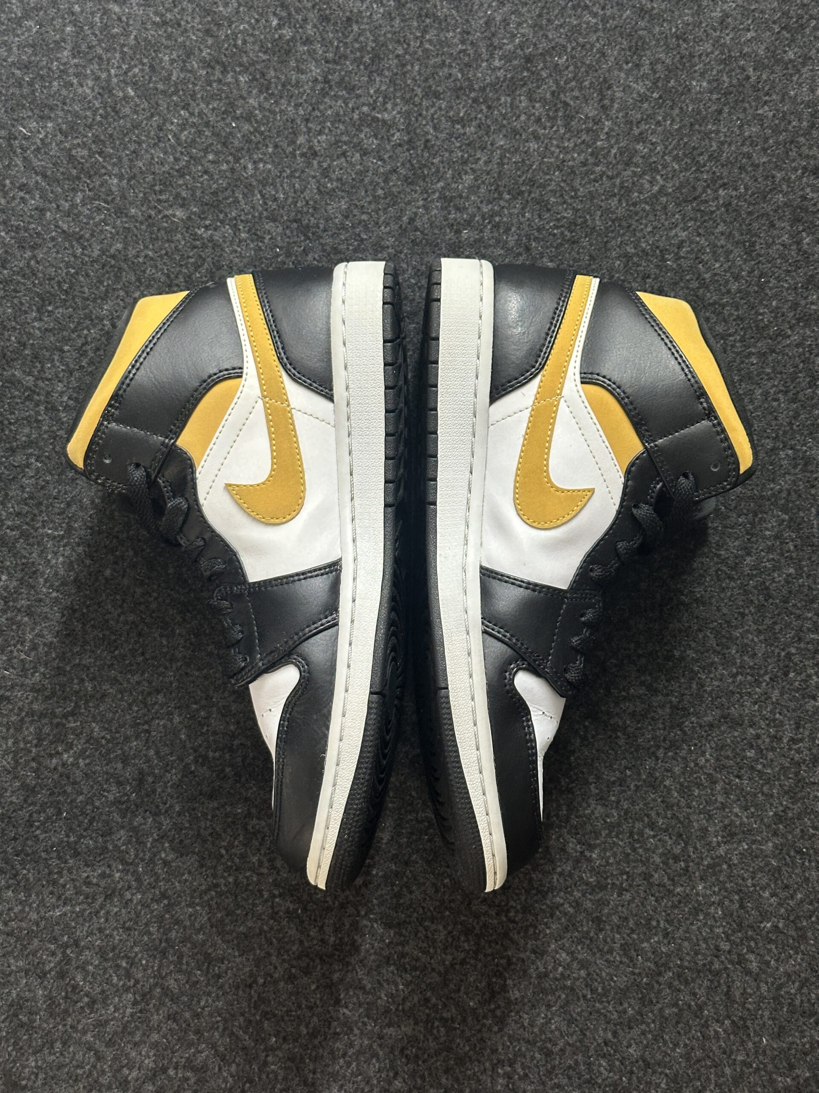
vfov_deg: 39.7
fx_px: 1514
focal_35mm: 48
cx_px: 410
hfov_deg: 30.3
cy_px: 546
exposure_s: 1/40
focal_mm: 6.86
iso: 320
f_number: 1.78
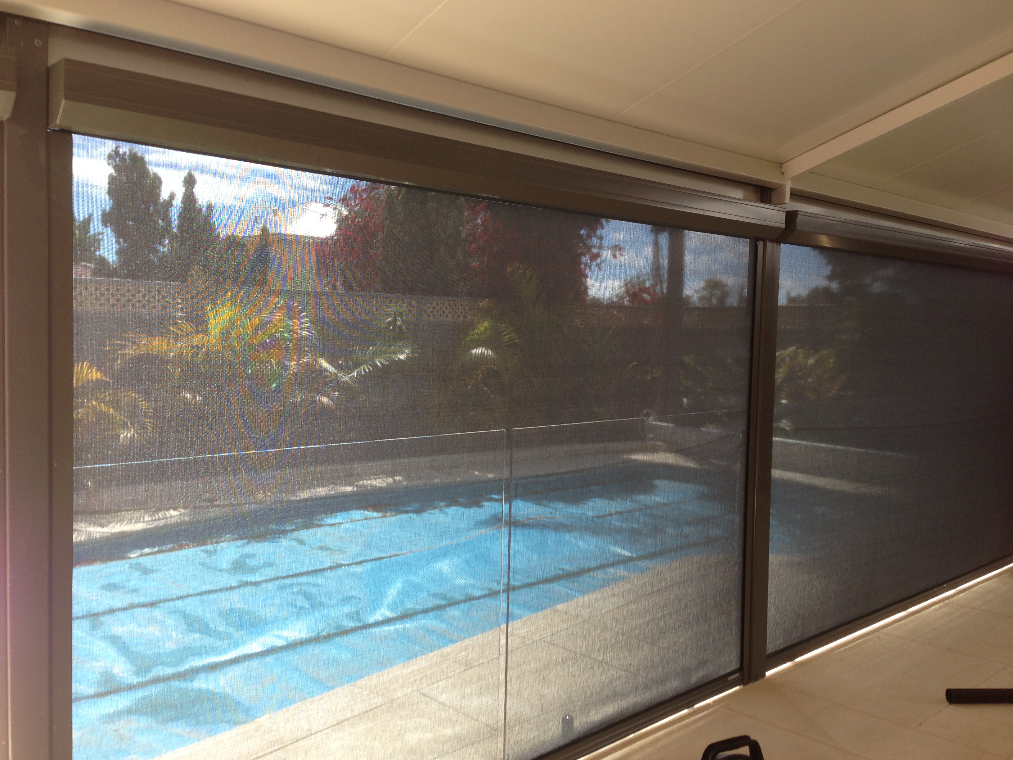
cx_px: 506
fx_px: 966
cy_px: 380
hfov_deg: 55.4
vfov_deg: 42.9
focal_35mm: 33
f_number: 2.4
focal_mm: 4.13
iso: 50
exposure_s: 1/139
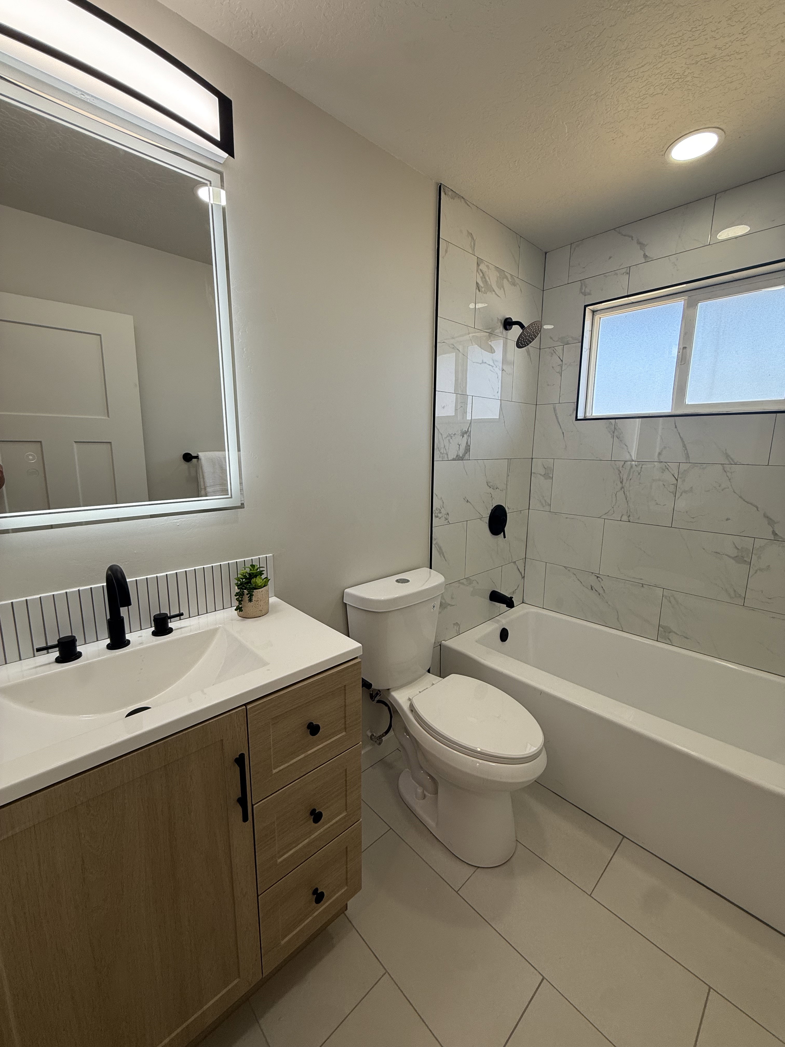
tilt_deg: -10.9
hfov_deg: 85.7
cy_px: 524
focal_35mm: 14
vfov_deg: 102.1
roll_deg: -0.8
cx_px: 392
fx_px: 423
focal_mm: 2.22
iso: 64
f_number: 2.2
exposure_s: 1/120
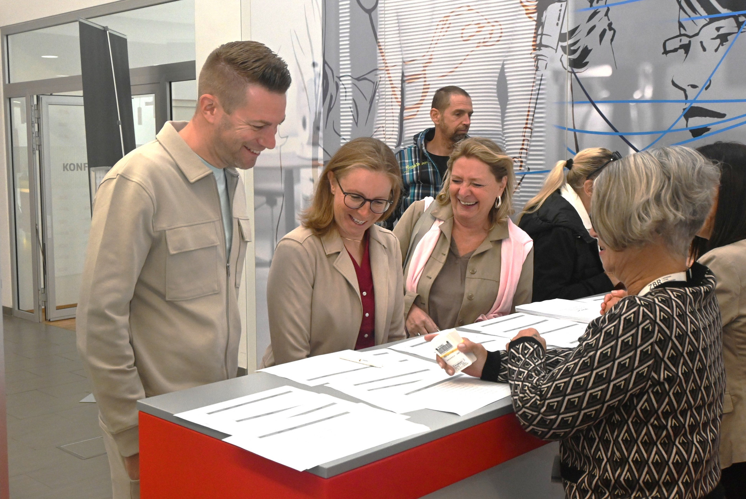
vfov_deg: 32.5
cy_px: 250
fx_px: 855
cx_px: 373
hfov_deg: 47.1
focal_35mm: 41
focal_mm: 27.5
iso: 2500
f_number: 6.3
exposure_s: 1/125
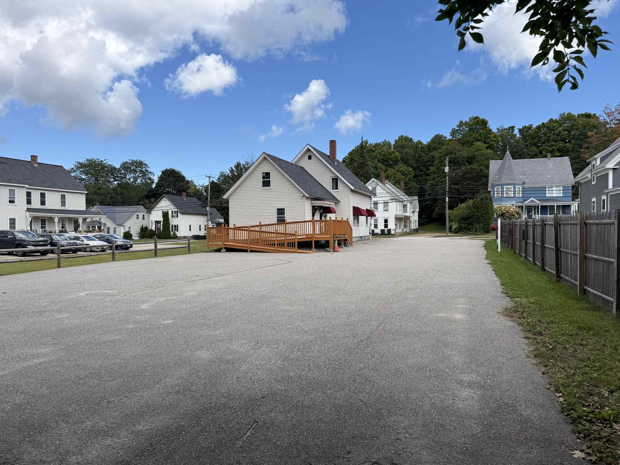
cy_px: 235
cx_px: 315
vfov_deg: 54.9
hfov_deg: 69.4
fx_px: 448
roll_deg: +0.4
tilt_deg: -0.2
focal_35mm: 25
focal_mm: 6.76
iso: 80
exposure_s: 1/3145
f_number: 1.78
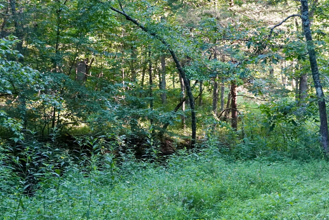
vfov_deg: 17.1
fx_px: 731
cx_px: 281
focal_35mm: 80
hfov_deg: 24.8
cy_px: 107
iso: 2000
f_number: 4.5
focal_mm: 28
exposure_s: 1/160
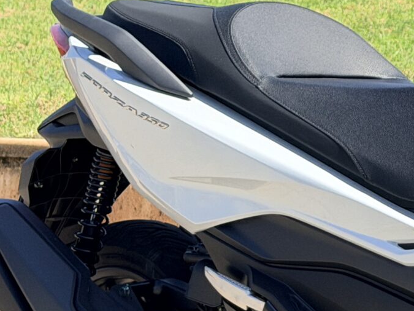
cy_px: 179
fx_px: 2176
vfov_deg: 8.2
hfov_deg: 10.6
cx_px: 578
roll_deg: -1.5
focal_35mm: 182
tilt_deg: -2.6
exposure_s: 1/2976
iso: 100
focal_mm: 6.76
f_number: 1.78
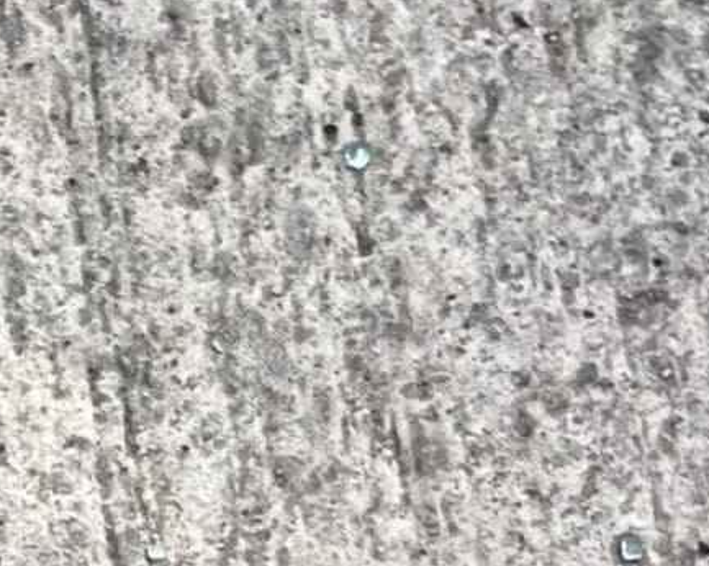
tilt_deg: -72.0
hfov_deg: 11.7
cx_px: -655
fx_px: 3146
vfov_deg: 9.8
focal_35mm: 150
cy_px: 1013
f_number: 1.6
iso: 50
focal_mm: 5.1
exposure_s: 1/688
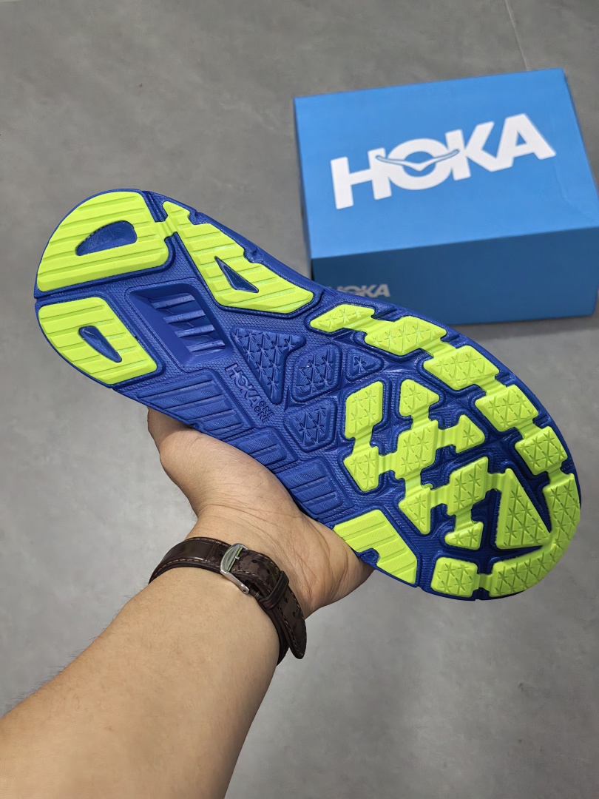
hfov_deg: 30.3
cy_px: 400
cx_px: 300
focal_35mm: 48
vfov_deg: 39.7
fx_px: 1107
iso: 640
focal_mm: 5.75
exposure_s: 1/167
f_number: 2
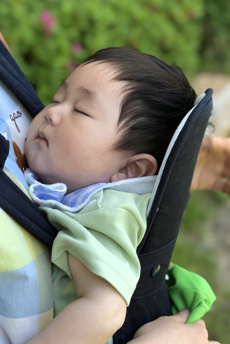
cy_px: 210
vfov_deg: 26.9
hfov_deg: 18.2
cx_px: 100
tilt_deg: -23.6
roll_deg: -1.2
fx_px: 718
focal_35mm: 75
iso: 25
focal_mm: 6
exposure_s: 1/120
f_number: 2.4
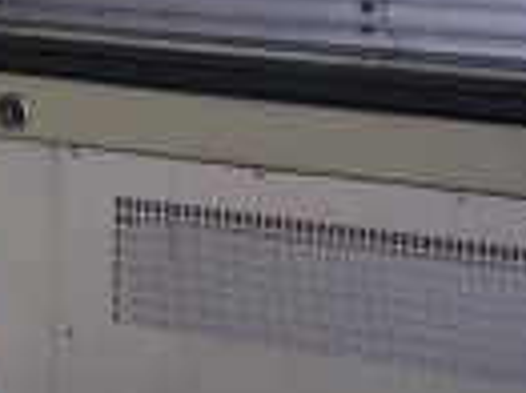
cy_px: -221
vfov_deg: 9.3
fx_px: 2353
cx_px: -464
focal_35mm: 155
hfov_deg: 11.7
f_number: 2.8
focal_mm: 5.8
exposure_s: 1/60.1
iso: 50
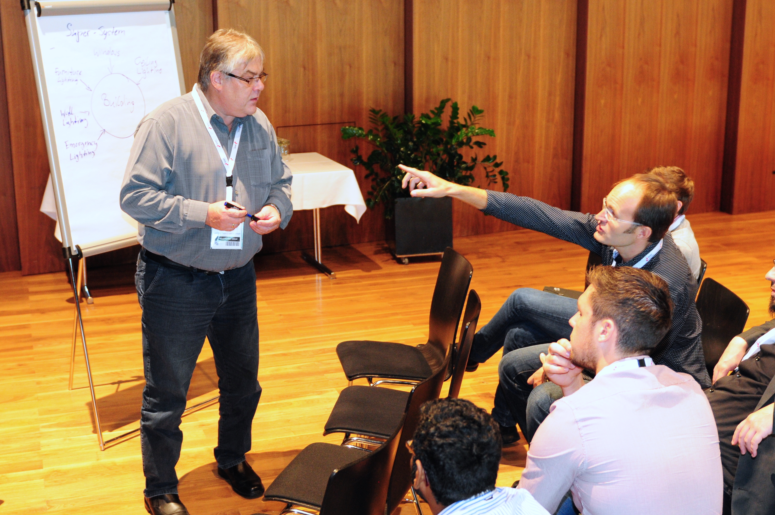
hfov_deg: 37.1
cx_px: 394
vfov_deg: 25.1
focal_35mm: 54
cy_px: 243
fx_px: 1154
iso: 800
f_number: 2.8
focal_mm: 27
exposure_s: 1/60
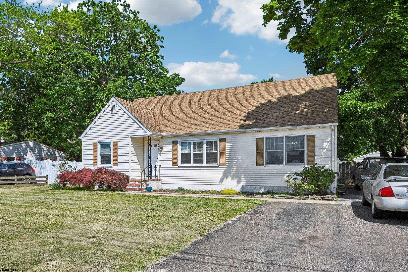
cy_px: 136
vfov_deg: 56.1
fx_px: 255
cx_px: 204
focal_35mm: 22
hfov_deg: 77.3
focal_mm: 22.5
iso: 800
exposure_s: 1/5000
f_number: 8
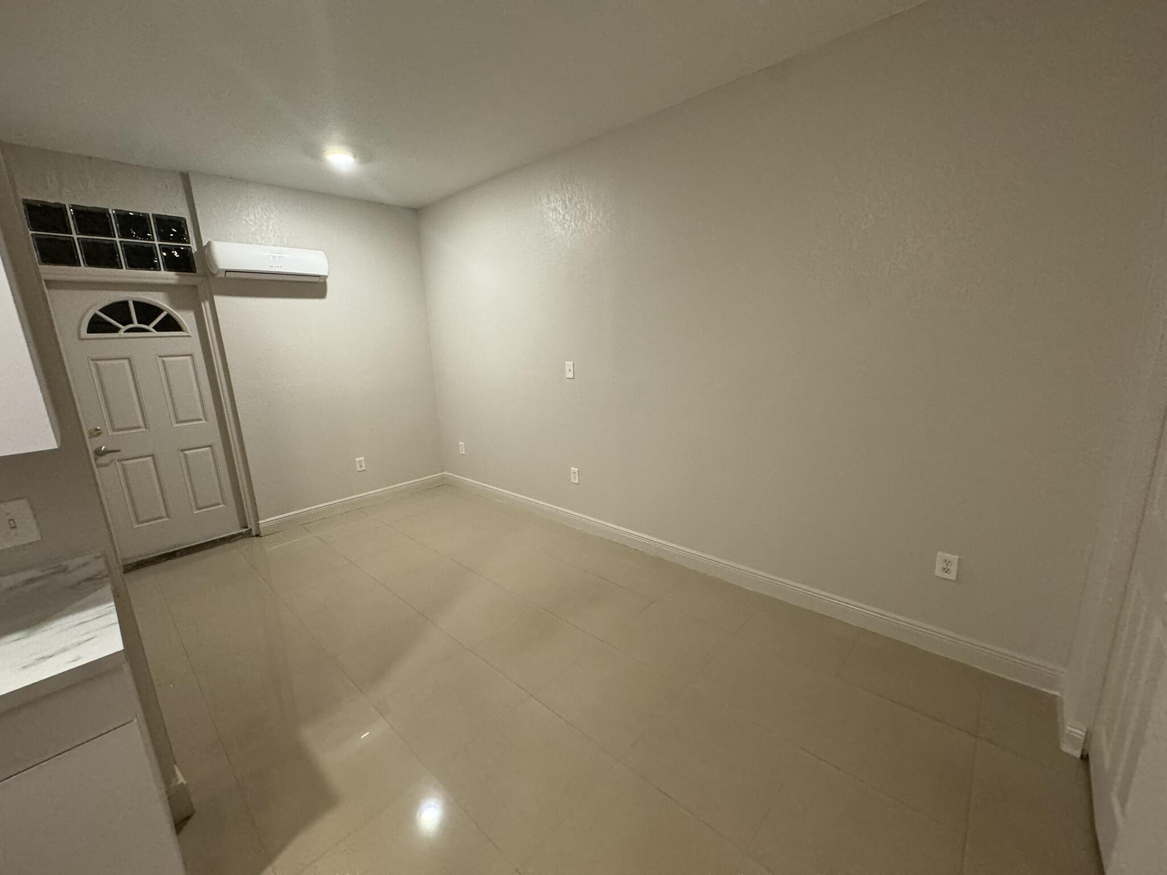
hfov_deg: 102.1
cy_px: 438
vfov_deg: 85.7
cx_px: 584
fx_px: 472
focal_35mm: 14
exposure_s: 1/60
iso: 400
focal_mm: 2.22
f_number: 2.2
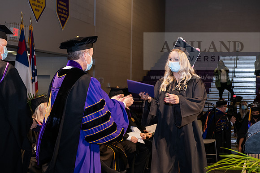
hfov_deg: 32.4
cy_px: 86
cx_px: 130
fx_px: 448
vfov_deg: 21.9
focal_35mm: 62
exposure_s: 1/200
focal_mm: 62
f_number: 6.3
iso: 1600
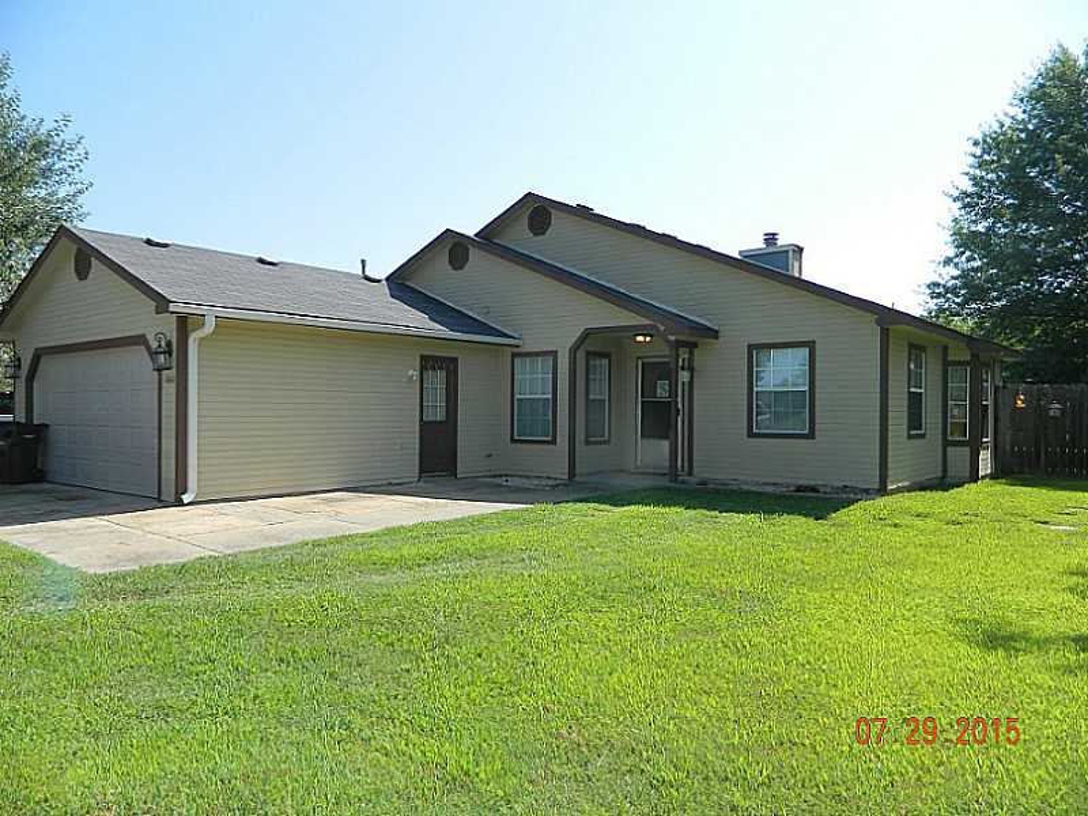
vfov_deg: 54.9
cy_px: 408
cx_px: 544
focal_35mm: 25
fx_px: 786
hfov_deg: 69.4
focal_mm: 4.5
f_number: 3.1
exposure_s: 1/800
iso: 110
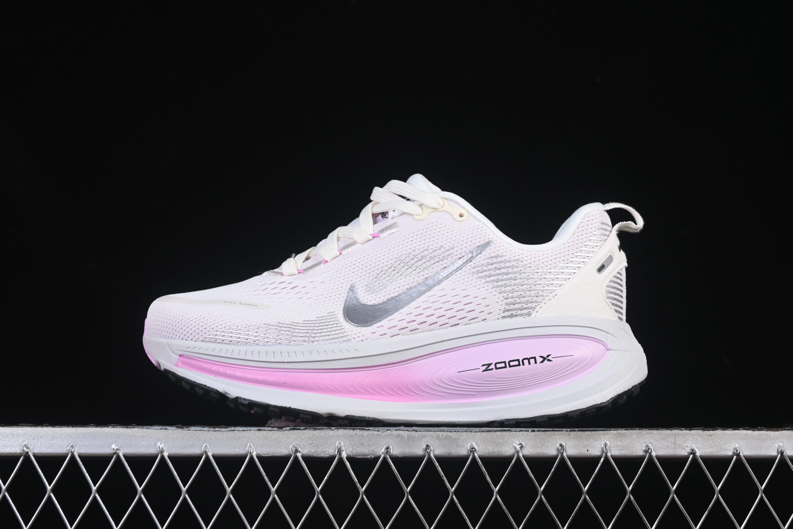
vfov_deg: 18.2
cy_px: 264
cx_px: 396
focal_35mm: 75
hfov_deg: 27.0
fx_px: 1652
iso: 160
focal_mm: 50
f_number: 8
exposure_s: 1/80
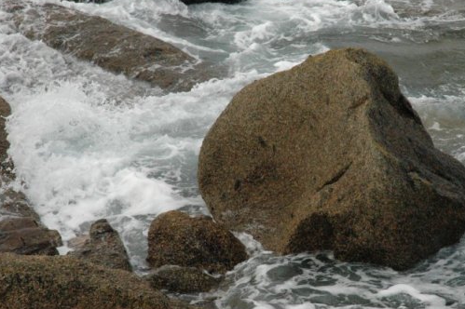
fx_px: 1962
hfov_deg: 13.5
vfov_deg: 9.0
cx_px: 301
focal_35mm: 152
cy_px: 169
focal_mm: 70
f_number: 13
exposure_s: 1/640
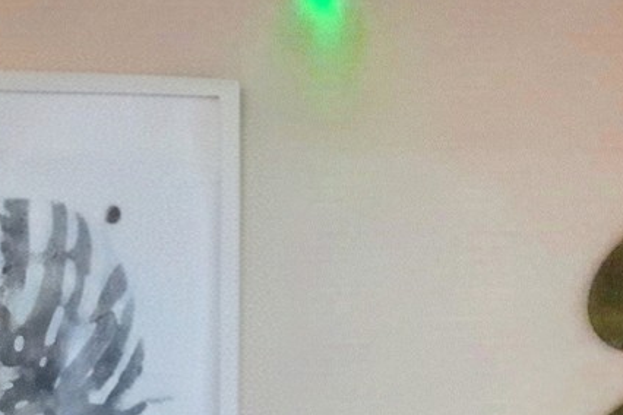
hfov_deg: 20.8
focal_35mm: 95
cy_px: 400
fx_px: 1644
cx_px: 610
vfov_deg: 14.2
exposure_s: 1/20
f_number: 1.8
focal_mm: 4
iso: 1000
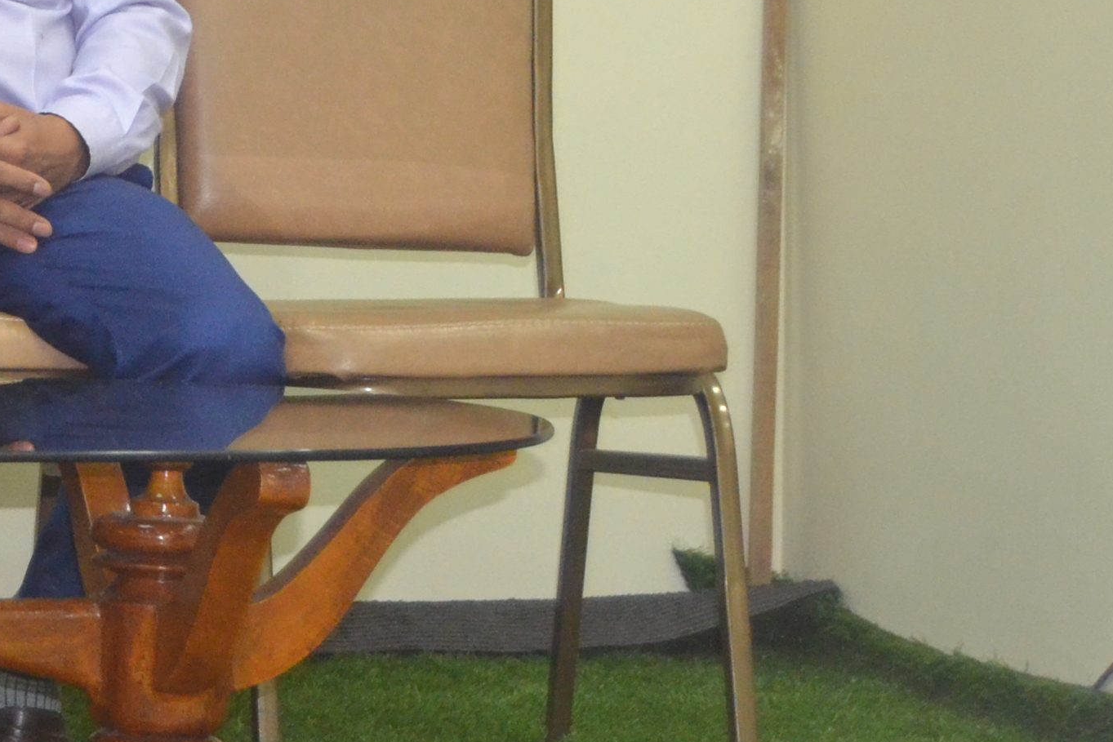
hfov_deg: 13.3
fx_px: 4390
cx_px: -737
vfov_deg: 9.5
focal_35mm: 142
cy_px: -168
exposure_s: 1/60
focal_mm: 28
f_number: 4
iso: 1400
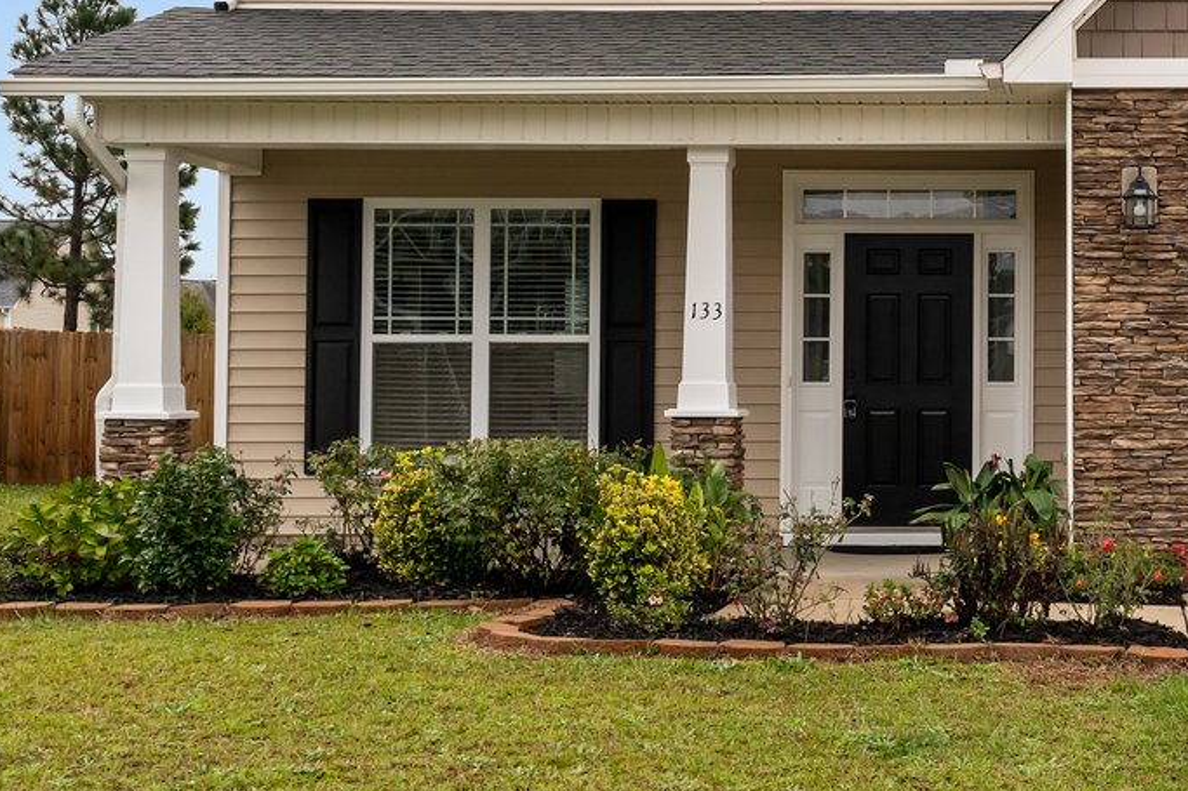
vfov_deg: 20.5
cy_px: 266
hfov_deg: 29.1
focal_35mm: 66
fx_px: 2177
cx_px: 1105
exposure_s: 1/100
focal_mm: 22
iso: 500
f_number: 8
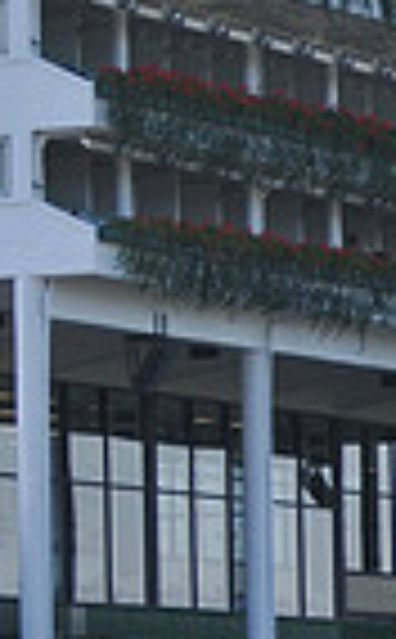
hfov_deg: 2.9
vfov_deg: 4.8
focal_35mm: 438
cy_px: 677
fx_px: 7610
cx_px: 1192
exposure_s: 1/1600
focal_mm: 70
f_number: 4.5
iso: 280
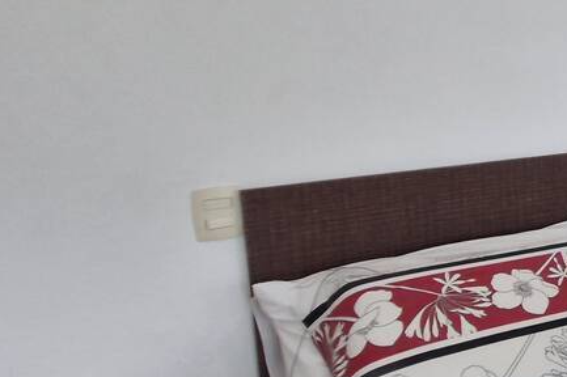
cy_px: 110
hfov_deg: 25.2
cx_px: 940
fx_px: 708
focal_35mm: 45
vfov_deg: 29.5
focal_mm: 1.74
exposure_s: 1/60
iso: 80
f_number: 2.2
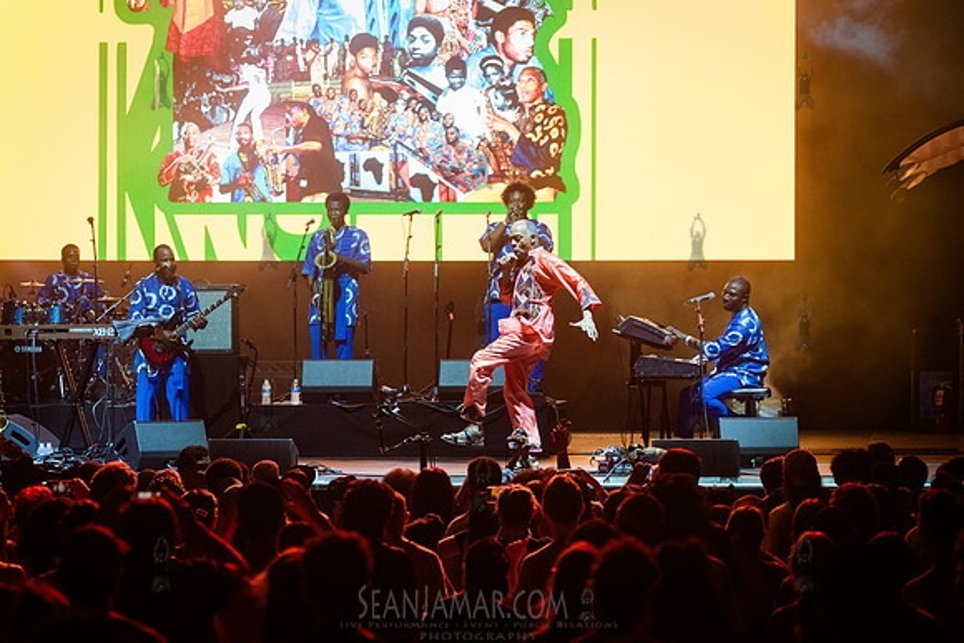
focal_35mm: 125
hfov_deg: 16.3
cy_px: 322
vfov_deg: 10.9
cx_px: 482
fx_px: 3357
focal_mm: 125
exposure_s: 1/500
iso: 4000
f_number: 4
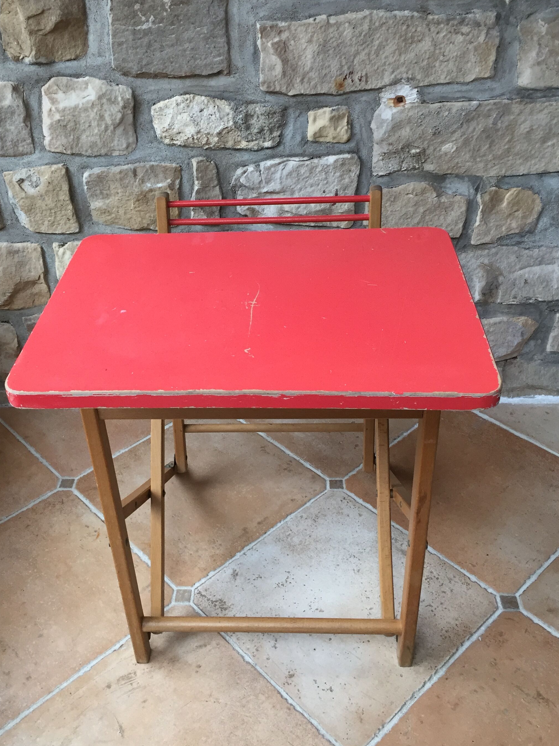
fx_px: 754
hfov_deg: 40.6
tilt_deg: -34.4
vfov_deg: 52.6
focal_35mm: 35
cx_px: 246
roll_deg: +4.6
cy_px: 351
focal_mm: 4.15
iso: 64
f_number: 2.2
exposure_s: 1/33
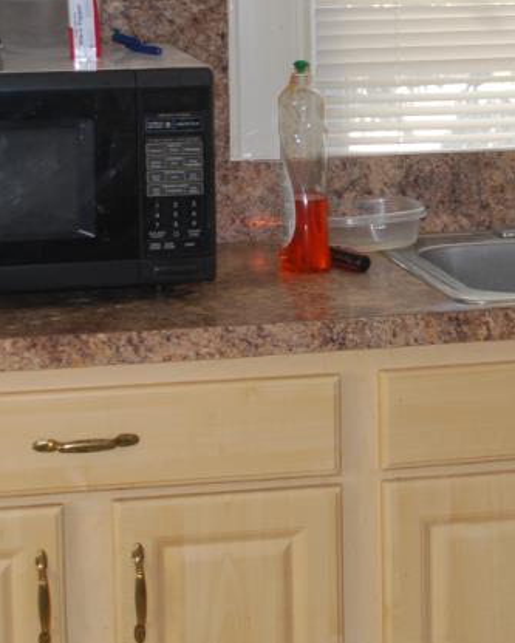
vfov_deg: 15.7
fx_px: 2324
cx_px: 466
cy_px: 144
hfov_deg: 12.5
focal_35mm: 122
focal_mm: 24
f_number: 4.2
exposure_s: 1/60
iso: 200
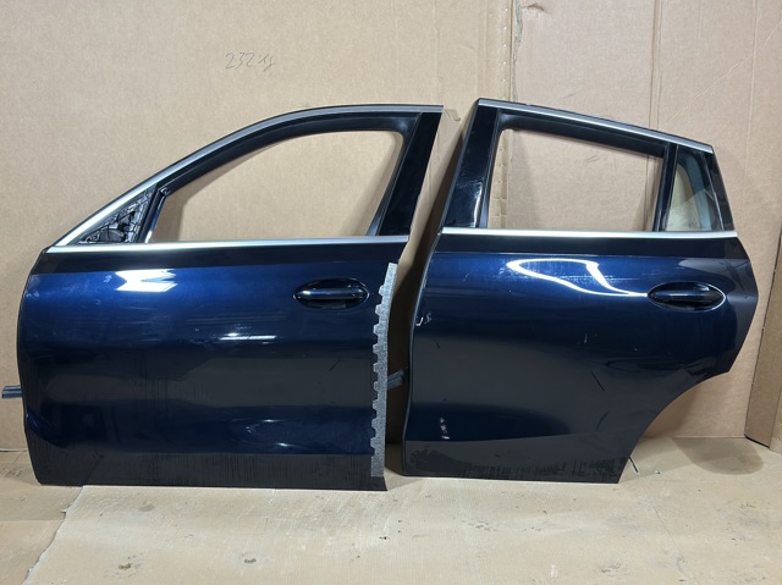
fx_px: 1084
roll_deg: +0.2
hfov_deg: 39.7
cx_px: 391
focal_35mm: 48
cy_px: 292
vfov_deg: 30.2
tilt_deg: -15.6
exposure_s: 1/50
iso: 320
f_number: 1.78
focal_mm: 6.86
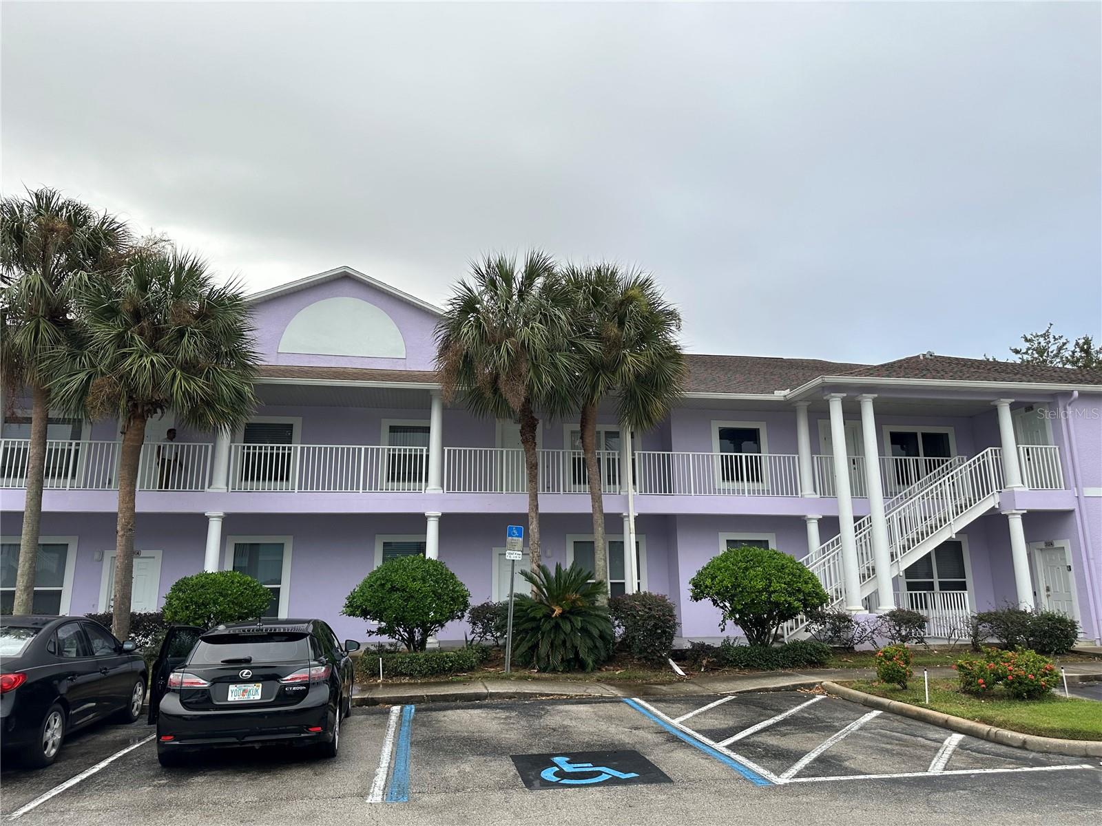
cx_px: 551
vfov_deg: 56.8
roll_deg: +1.0
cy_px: 413
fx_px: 764
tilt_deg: +12.9
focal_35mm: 24
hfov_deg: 71.6
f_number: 1.78
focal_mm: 6.86
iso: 80
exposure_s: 1/714
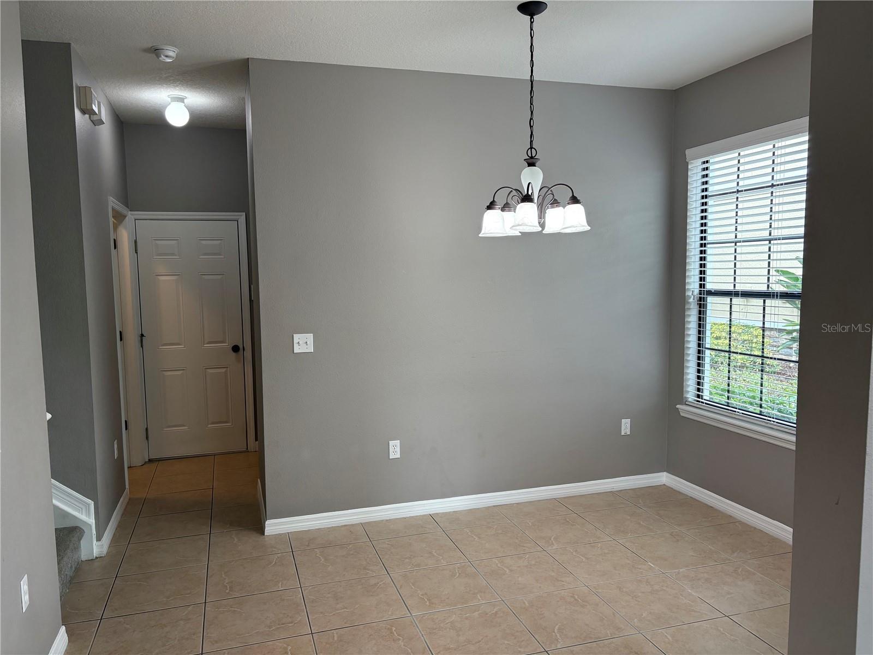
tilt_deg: -5.1
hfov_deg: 67.3
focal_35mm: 26
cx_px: 436
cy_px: 328
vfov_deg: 53.1
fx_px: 656
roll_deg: +1.4
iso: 100
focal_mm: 5.96
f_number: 1.6
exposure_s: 1/160
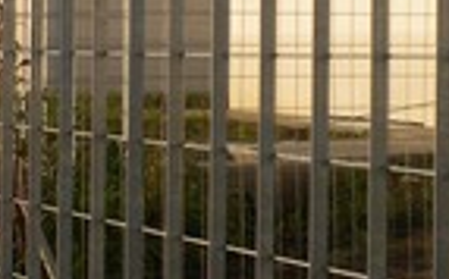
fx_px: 1589
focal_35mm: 130
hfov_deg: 15.7
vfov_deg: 9.9
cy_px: -31
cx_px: -11
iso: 80
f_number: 4.6
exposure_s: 1/548
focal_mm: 6.3
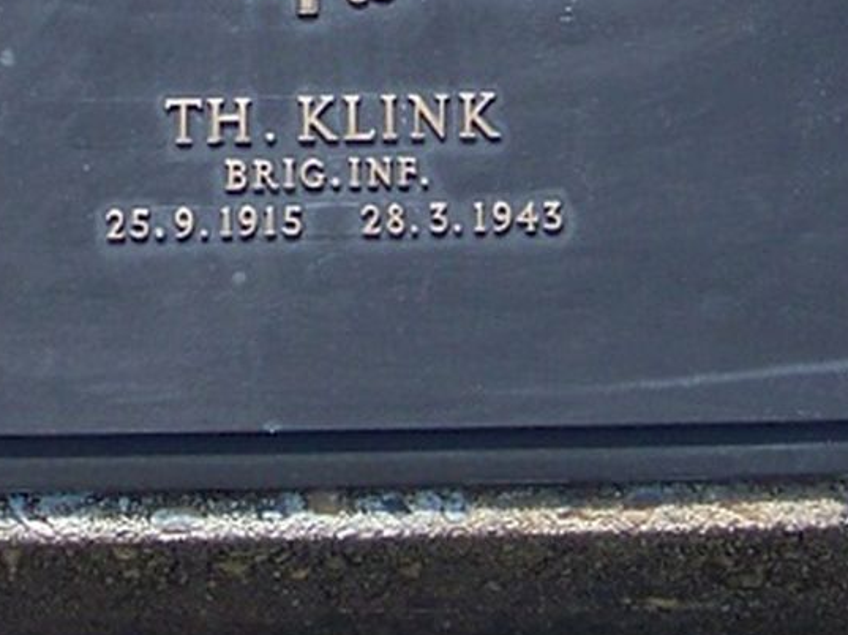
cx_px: 365
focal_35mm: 67
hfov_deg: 29.0
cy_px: 86
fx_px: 1640
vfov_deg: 21.5
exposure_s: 1/500
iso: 64
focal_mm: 5.85
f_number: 2.8
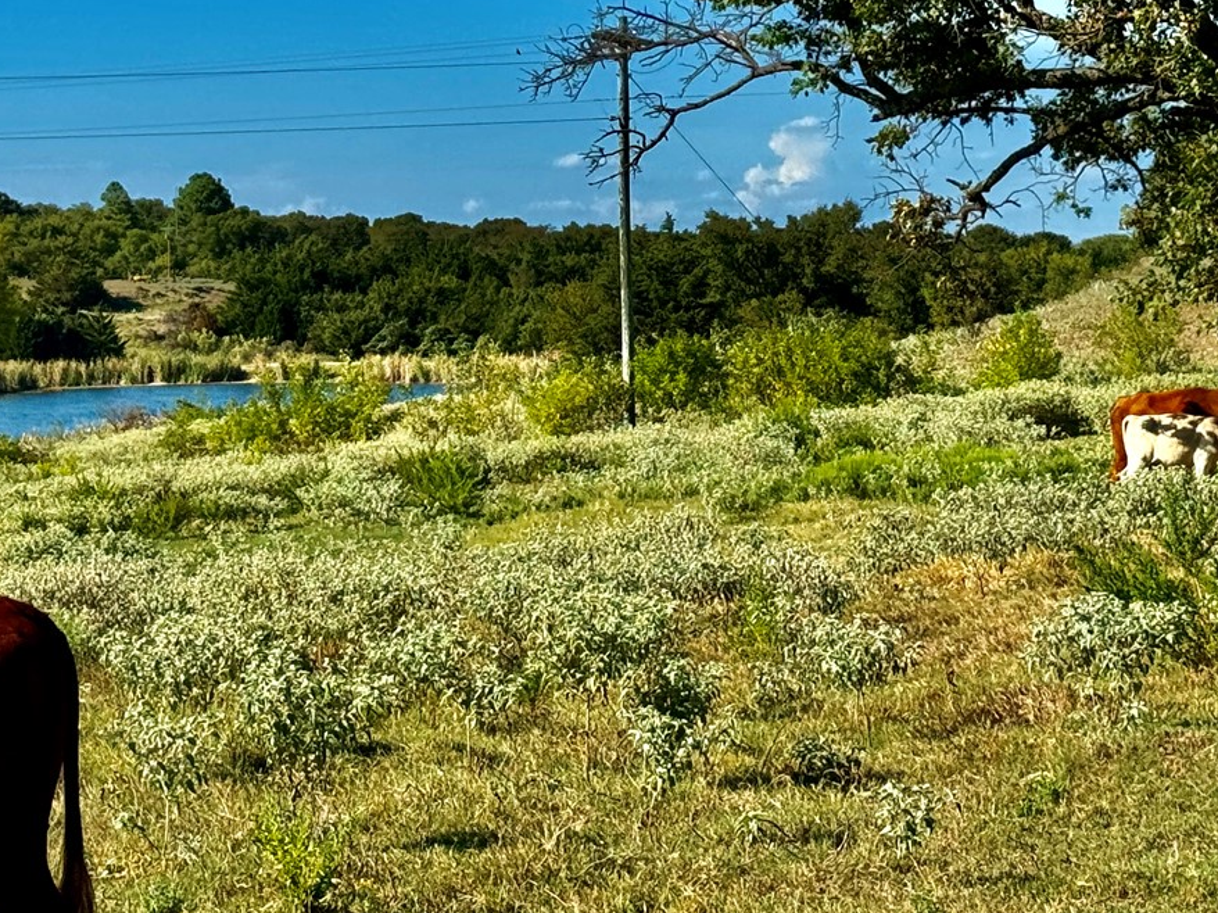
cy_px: 37
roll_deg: +3.5
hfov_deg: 18.7
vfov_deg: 13.9
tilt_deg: +1.3
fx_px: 3694
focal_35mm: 105
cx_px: 671
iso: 64
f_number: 1.78
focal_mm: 6.76
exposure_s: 1/3817
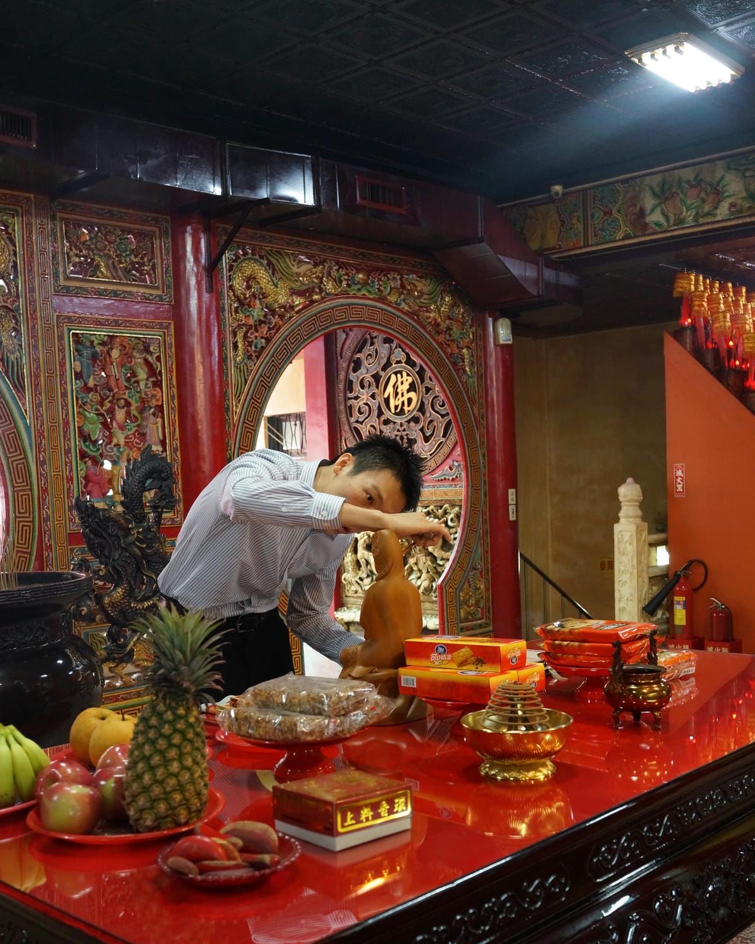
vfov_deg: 45.5
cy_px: 573
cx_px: 375
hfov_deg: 37.3
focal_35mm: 40
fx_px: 1117
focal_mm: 35
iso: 3200
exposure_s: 1/80
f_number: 5.6
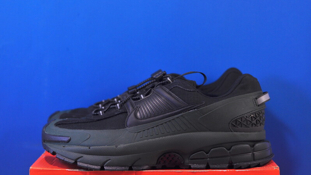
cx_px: 156
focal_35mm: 79
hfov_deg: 26.9
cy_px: 88
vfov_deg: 15.3
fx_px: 651
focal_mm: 50
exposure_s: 1/320
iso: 250
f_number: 2.8
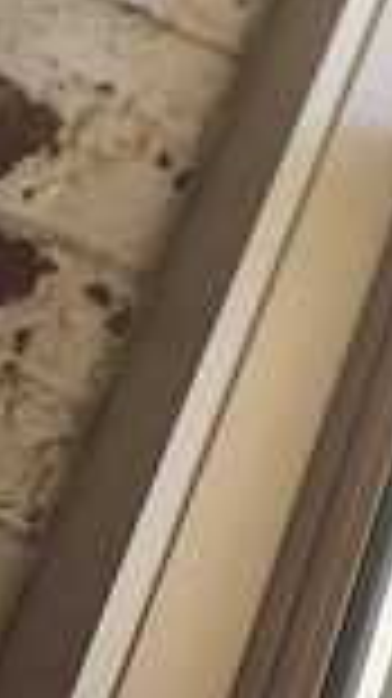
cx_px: 1293
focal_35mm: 94
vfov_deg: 22.4
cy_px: 133
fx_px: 1740
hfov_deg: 9.2
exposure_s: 1/640
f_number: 2.8
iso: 100
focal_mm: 24
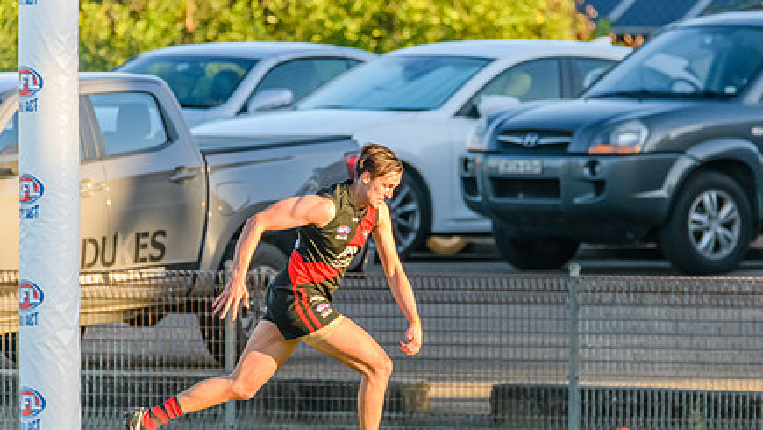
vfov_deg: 1.3
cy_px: 252
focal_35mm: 929
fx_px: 18801
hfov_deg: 2.3
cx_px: 474
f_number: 6.3
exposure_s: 1/2000
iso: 4000
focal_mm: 600
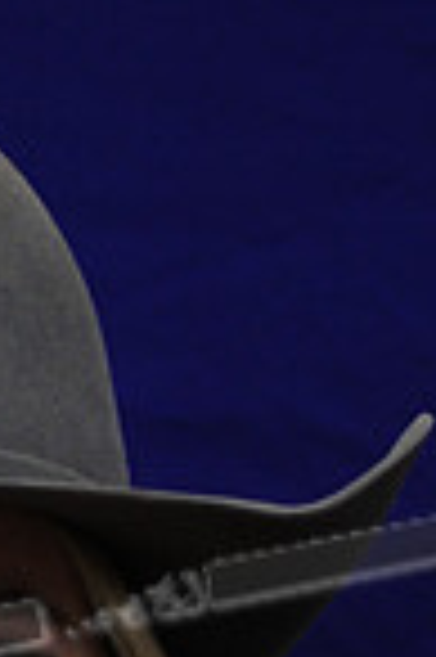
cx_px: -205
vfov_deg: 3.8
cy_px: 1260
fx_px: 9742
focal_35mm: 535
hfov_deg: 2.6
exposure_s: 1/125
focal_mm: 90
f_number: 4
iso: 640
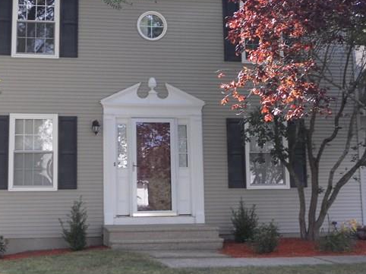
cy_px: 88
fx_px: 719
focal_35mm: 68
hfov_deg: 28.6
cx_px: 162
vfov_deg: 21.5
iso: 100
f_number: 3.5
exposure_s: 1/30
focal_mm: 5.8
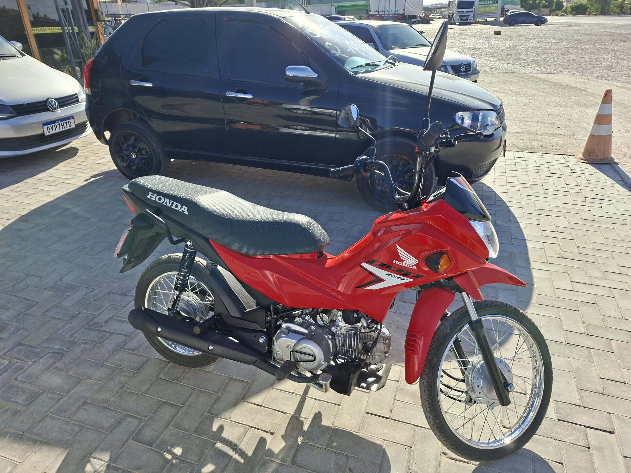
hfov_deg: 73.9
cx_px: 316
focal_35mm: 23
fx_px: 419
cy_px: 236
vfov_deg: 58.9
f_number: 1.8
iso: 50
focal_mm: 5.54
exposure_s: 1/1825
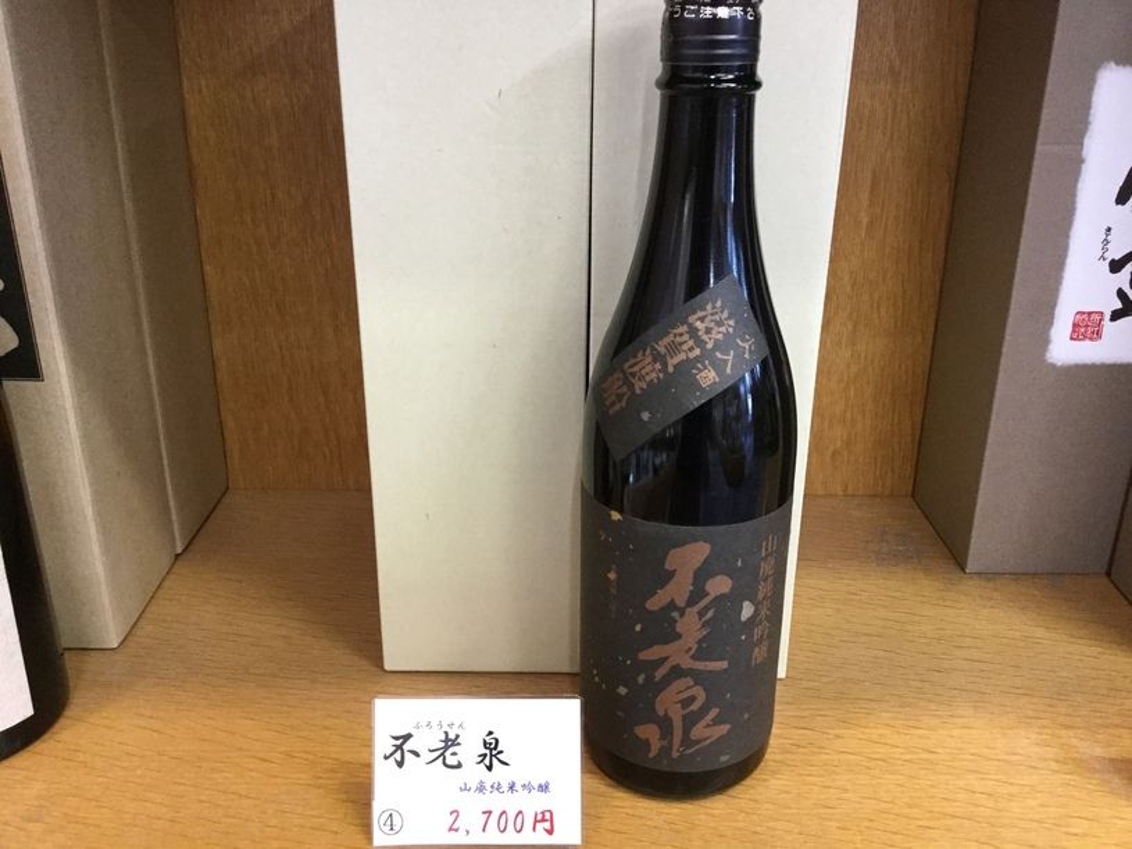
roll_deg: -2.0
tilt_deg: -24.0
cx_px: 566
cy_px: 424
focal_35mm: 31
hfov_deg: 58.4
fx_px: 1014
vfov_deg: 45.4
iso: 160
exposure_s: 1/30
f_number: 2.4
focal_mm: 3.3
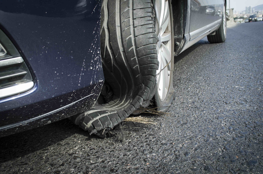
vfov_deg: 39.8
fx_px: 241
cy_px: 87
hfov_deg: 57.3
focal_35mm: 33
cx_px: 132
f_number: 8
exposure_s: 1/60
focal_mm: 22
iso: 160
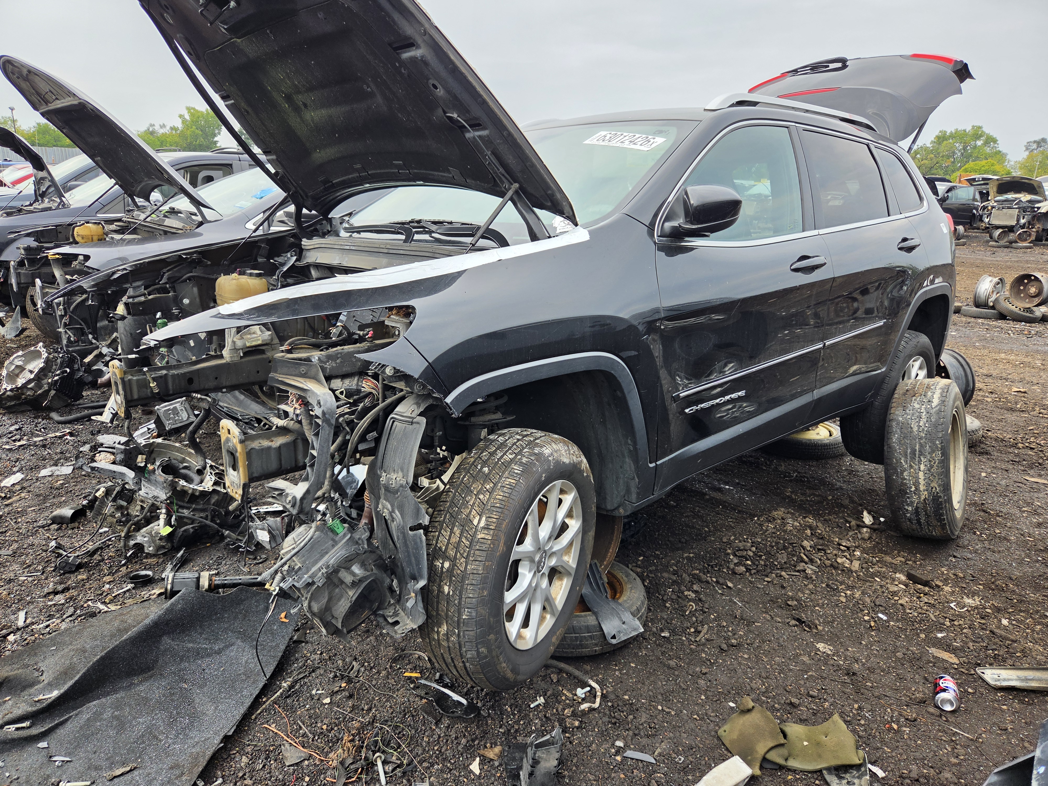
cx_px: 524
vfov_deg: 58.9
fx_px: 696
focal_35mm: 23
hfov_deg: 73.9
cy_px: 393
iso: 80
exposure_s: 1/1145
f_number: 1.8
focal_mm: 5.4
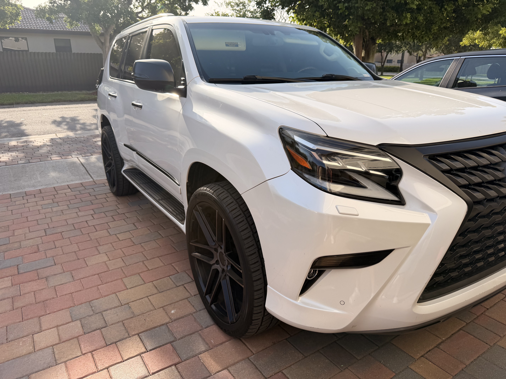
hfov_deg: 71.6
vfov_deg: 56.8
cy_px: 190
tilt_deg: -19.5
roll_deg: -1.2
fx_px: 351
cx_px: 253
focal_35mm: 24
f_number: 1.78
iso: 80
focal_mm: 6.76
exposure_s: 1/2445
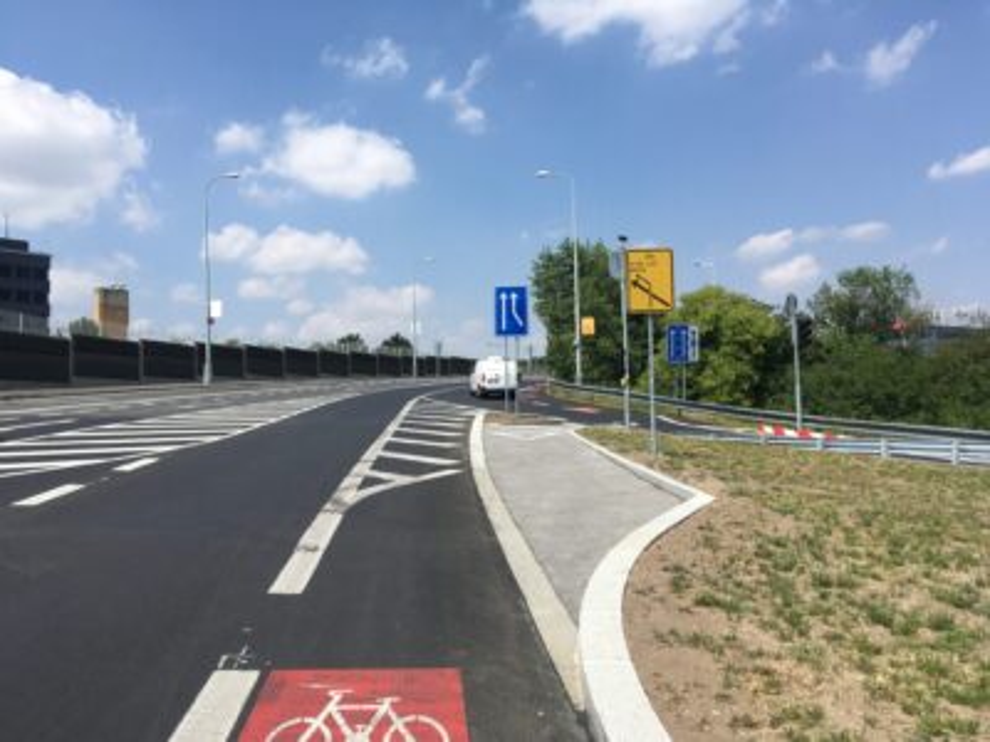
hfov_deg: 61.7
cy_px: 371
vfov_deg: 48.2
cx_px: 495
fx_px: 829
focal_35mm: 29
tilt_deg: +2.7
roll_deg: -1.1
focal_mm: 4.15
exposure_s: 1/1876
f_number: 2.2
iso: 25
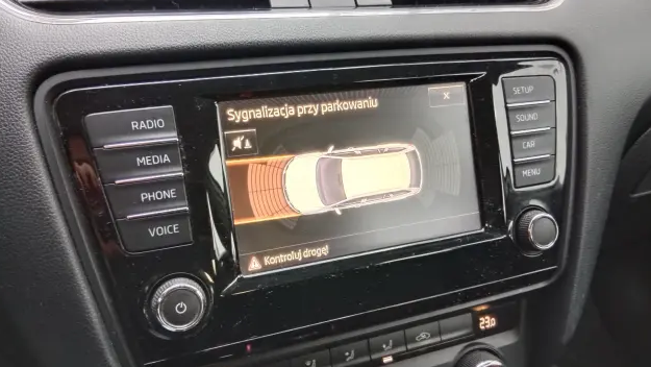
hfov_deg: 66.0
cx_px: 323
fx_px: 501
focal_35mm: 29
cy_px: 196
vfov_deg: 40.2
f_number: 1.8
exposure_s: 1/16.7
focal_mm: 3.96
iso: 1689
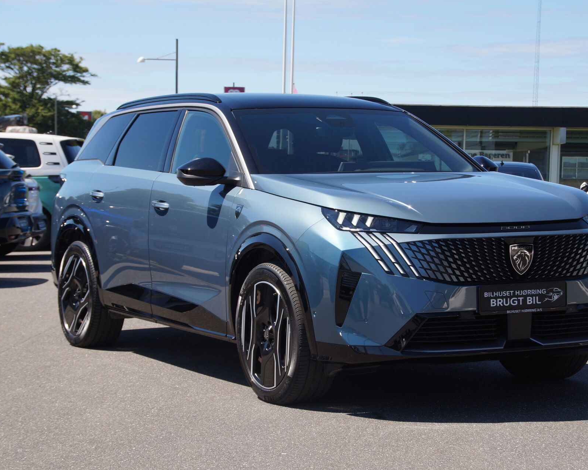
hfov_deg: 24.9
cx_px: 334
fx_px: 1332
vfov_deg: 20.0
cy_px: 236
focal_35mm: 77
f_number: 8
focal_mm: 45
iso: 100
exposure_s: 1/200
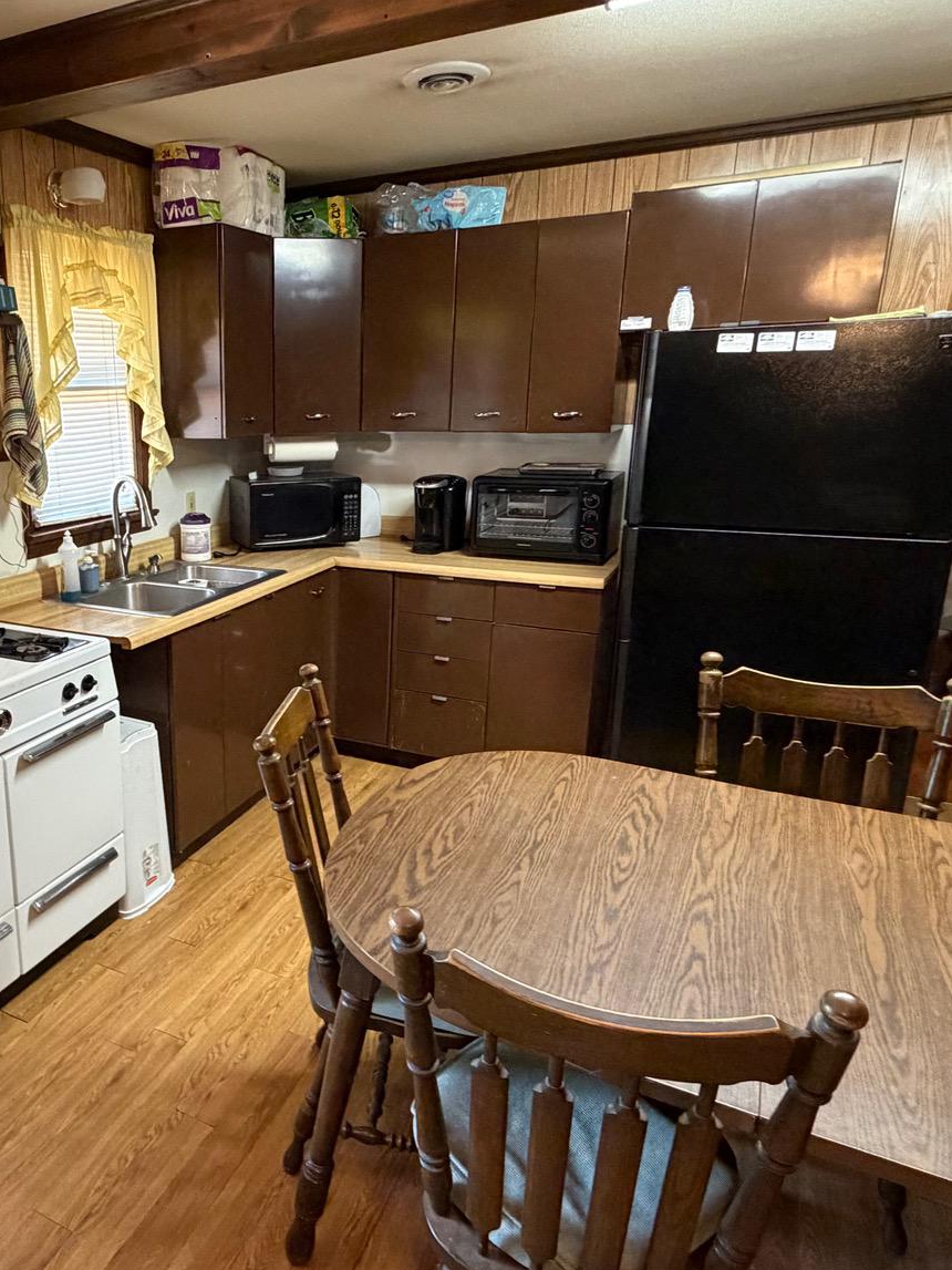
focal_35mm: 25
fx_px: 917
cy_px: 654
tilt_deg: -16.2
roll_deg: +1.5
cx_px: 231
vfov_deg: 69.4
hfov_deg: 52.3
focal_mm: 2.22
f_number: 2.2
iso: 500
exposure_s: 1/60
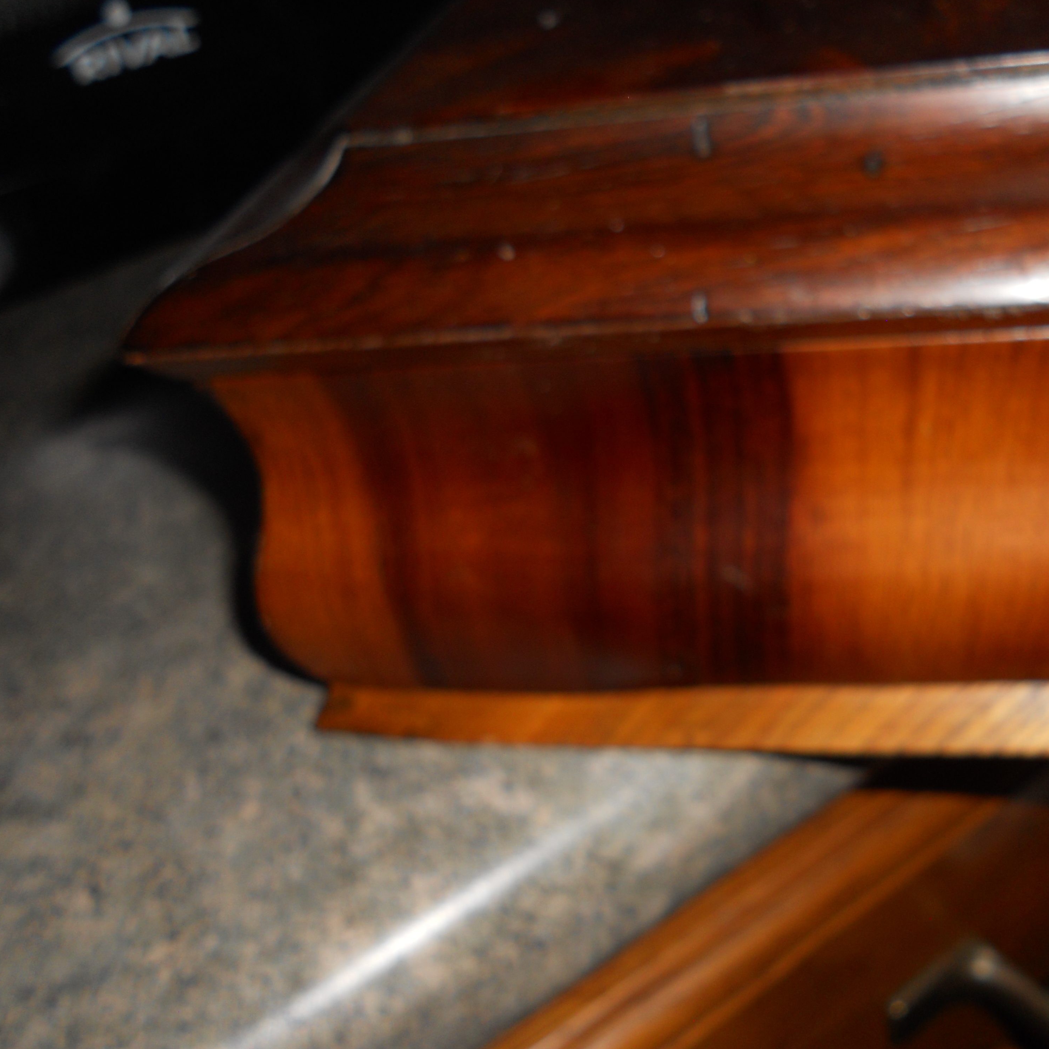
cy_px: 525
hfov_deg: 43.3
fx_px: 1303
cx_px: 698
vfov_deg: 43.9
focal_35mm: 38
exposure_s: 1/25
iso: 80
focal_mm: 5.8
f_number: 8.8
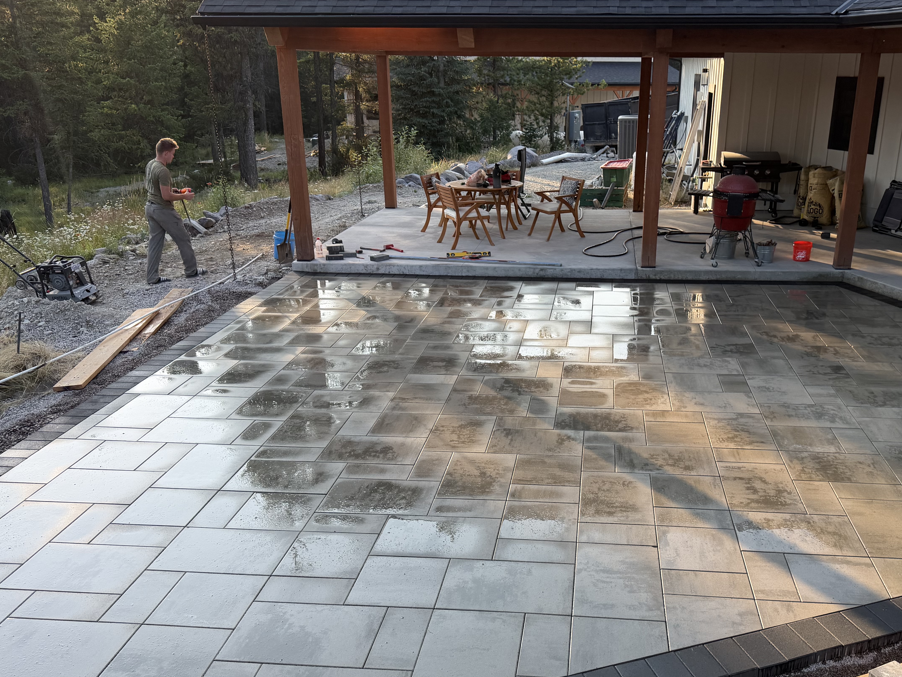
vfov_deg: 44.1
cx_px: 539
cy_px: 385
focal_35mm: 32
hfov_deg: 56.4
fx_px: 834
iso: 80
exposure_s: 1/1091
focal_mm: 6.76
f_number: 1.78
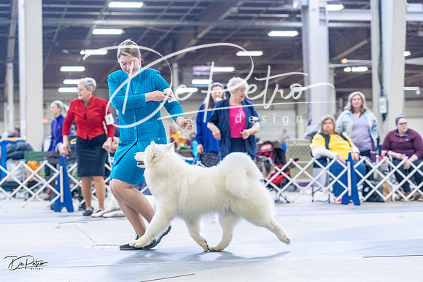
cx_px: 212
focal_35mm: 86
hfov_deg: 23.6
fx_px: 1011
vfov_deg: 15.9
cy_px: 141
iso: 6400
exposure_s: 1/320
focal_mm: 86
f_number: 3.5
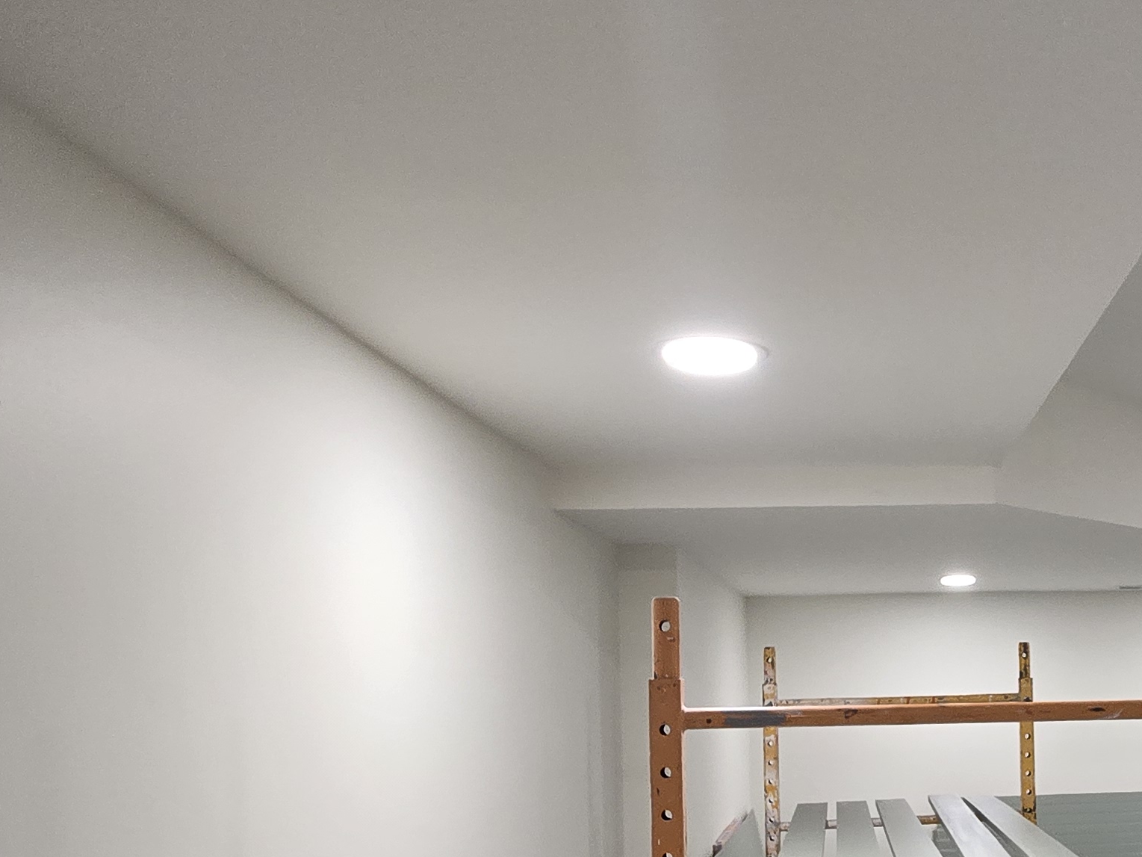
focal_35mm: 34
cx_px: 996
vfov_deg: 40.5
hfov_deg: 49.0
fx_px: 1122
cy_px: 654
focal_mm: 2.2
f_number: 2.2
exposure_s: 1/60
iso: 160
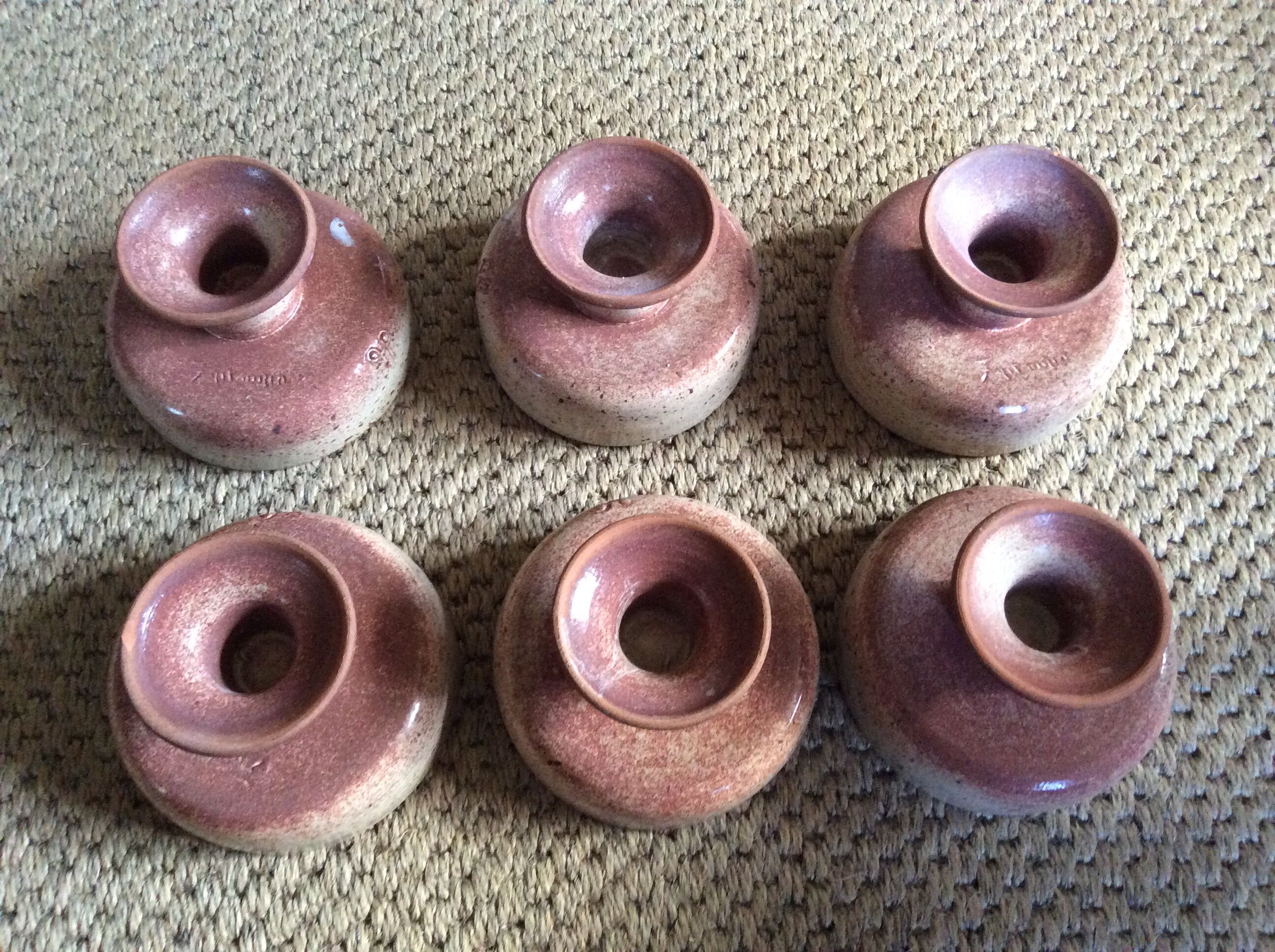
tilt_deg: -68.9
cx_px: 638
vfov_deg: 44.1
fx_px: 1177
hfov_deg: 56.9
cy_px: 476
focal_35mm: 32
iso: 250
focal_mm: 3.3
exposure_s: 1/25
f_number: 2.4
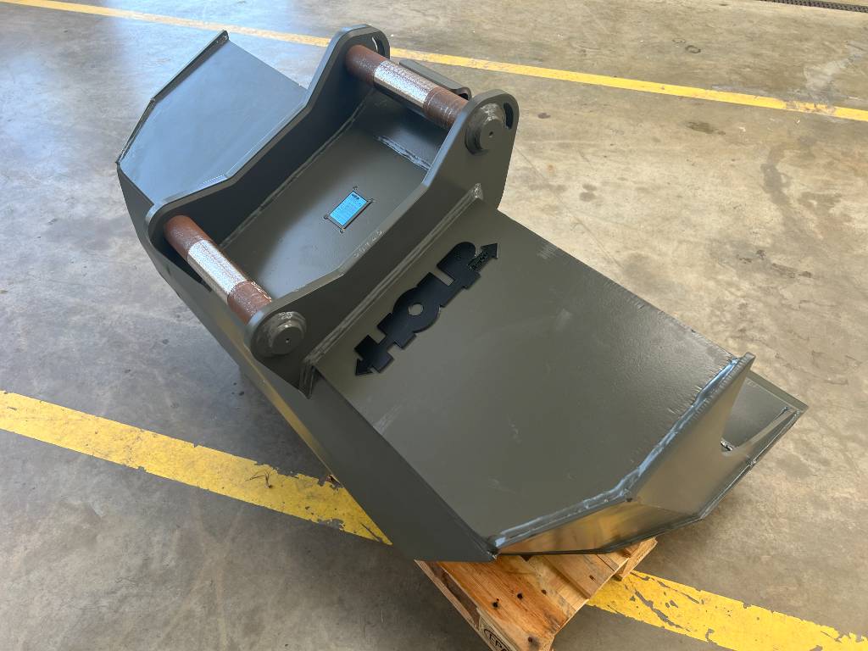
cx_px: 434
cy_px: 326
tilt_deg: -44.7
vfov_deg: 53.1
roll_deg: -0.7
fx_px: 652
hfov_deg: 67.3
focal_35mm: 26
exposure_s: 1/121
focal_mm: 5.7
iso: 40
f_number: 1.5
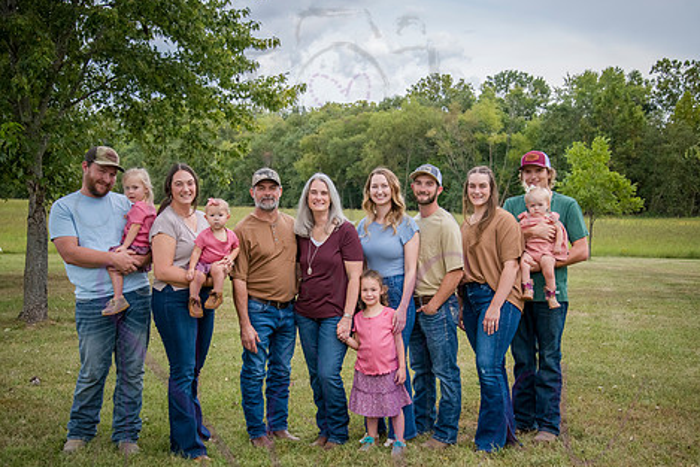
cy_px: 283
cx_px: 348
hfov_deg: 41.9
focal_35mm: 47
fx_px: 914
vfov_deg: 28.6
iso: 400
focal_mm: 38
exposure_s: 1/500
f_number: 5.6
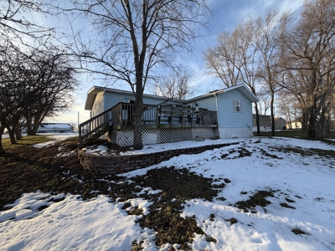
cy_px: 126
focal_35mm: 14
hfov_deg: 102.1
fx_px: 135
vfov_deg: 85.7
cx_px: 168
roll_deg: +1.1
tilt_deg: +2.6
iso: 50
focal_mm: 2.22
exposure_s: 1/502
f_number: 2.2
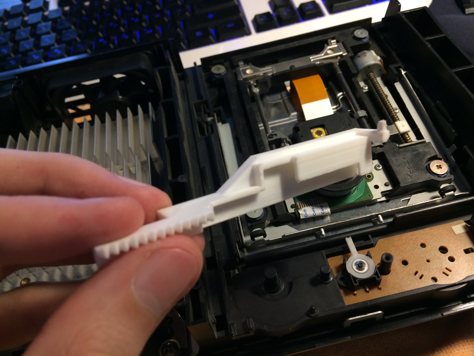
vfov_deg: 48.2
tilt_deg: -48.4
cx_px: 237
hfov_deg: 61.7
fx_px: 397
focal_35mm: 29
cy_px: 178
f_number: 2.2
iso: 200
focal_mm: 4.15
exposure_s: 1/33
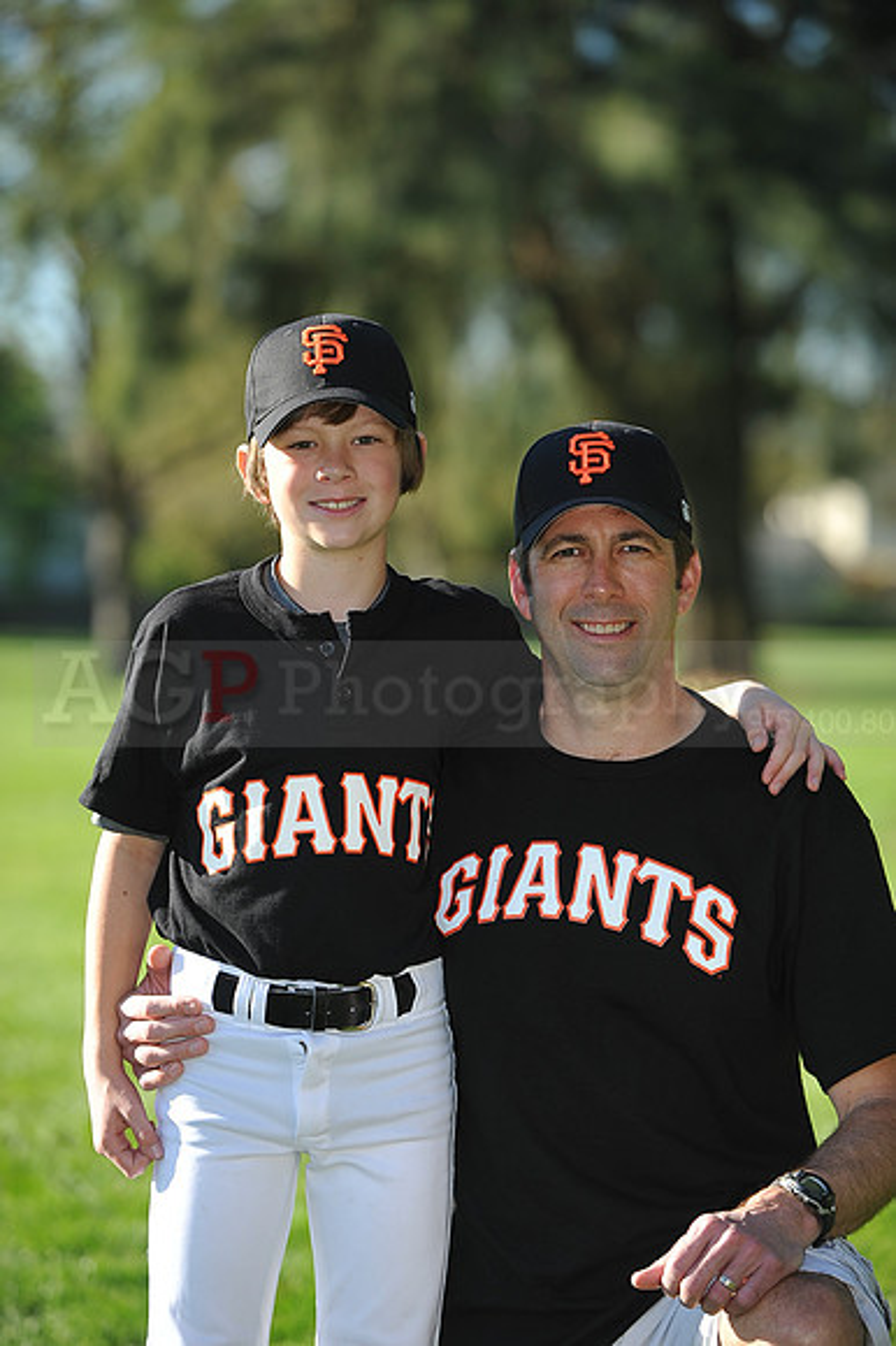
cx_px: 448
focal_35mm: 200
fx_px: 7475
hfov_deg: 6.9
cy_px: 673
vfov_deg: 10.3
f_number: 4
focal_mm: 200
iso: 200
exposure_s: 1/800
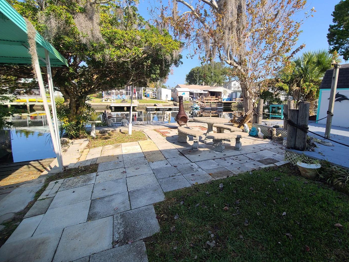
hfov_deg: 97.7
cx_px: 195
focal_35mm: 15
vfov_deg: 81.3
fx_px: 151
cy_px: 114
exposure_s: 1/919
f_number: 2.2
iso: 50
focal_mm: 2.2
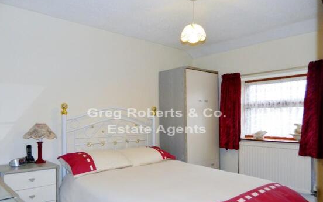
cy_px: 121
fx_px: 246
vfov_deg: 44.3
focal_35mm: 28
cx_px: 157
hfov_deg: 66.5
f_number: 3.1
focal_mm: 4.5
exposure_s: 1/30
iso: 200
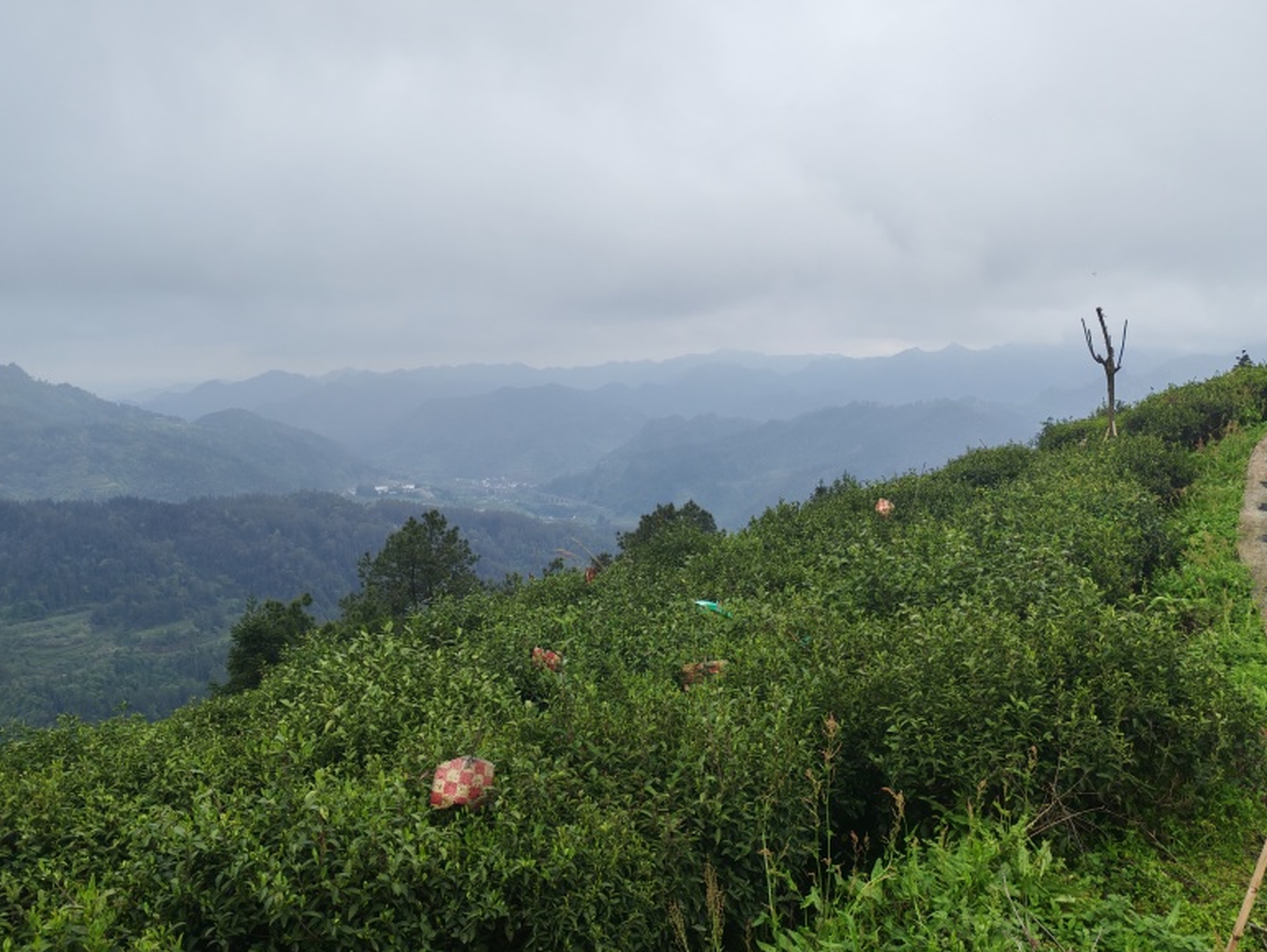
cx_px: 634
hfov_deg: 63.4
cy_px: 482
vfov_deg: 49.8
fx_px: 1025
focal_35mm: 28
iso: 50
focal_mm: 5.52
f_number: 1.95
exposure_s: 1/550
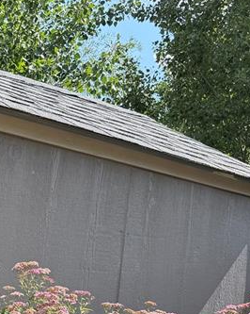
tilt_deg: -3.4
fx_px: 667
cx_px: -115
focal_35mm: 72
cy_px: 318
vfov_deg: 25.1
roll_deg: -8.1
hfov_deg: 18.9
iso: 80
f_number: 1.78
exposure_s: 1/2000
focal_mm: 6.76
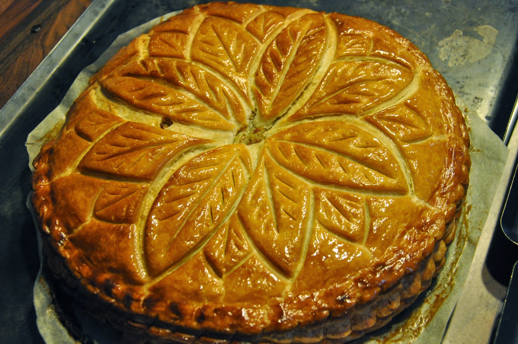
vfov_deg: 26.4
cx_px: 259
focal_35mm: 51
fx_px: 733
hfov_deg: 38.9
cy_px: 172
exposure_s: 1/40
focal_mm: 34
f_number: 4.2
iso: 1600
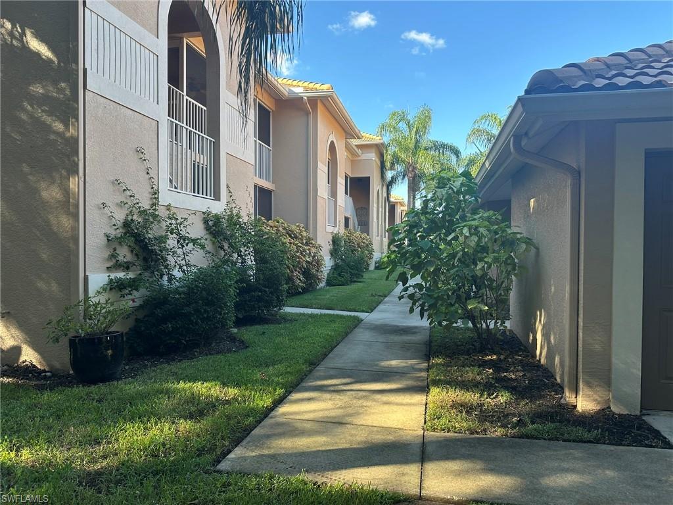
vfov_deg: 56.8
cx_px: 336
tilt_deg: -0.6
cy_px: 252
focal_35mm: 24
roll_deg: -0.5
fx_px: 467
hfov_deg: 71.6
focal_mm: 6.86
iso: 80
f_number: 1.78
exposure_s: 1/406
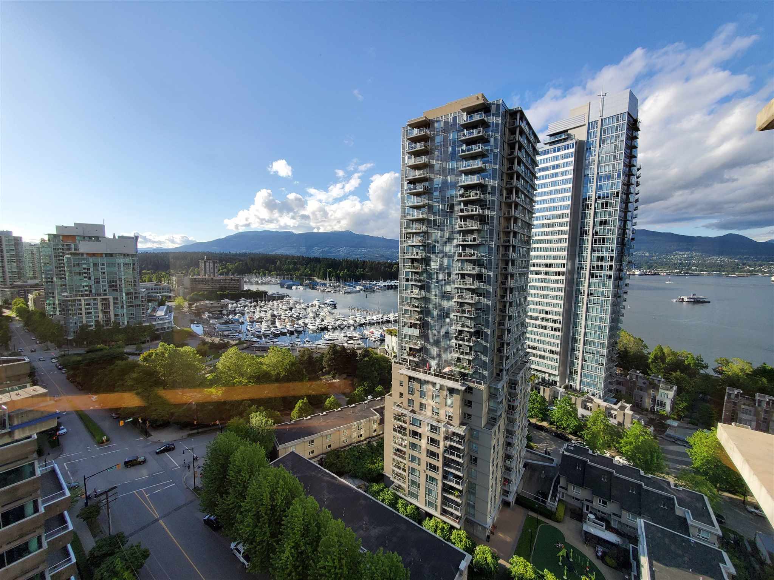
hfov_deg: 106.2
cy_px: 290
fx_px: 291
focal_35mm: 13
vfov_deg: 89.9
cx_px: 387
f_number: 2.2
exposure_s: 1/637
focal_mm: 1.8
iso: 50
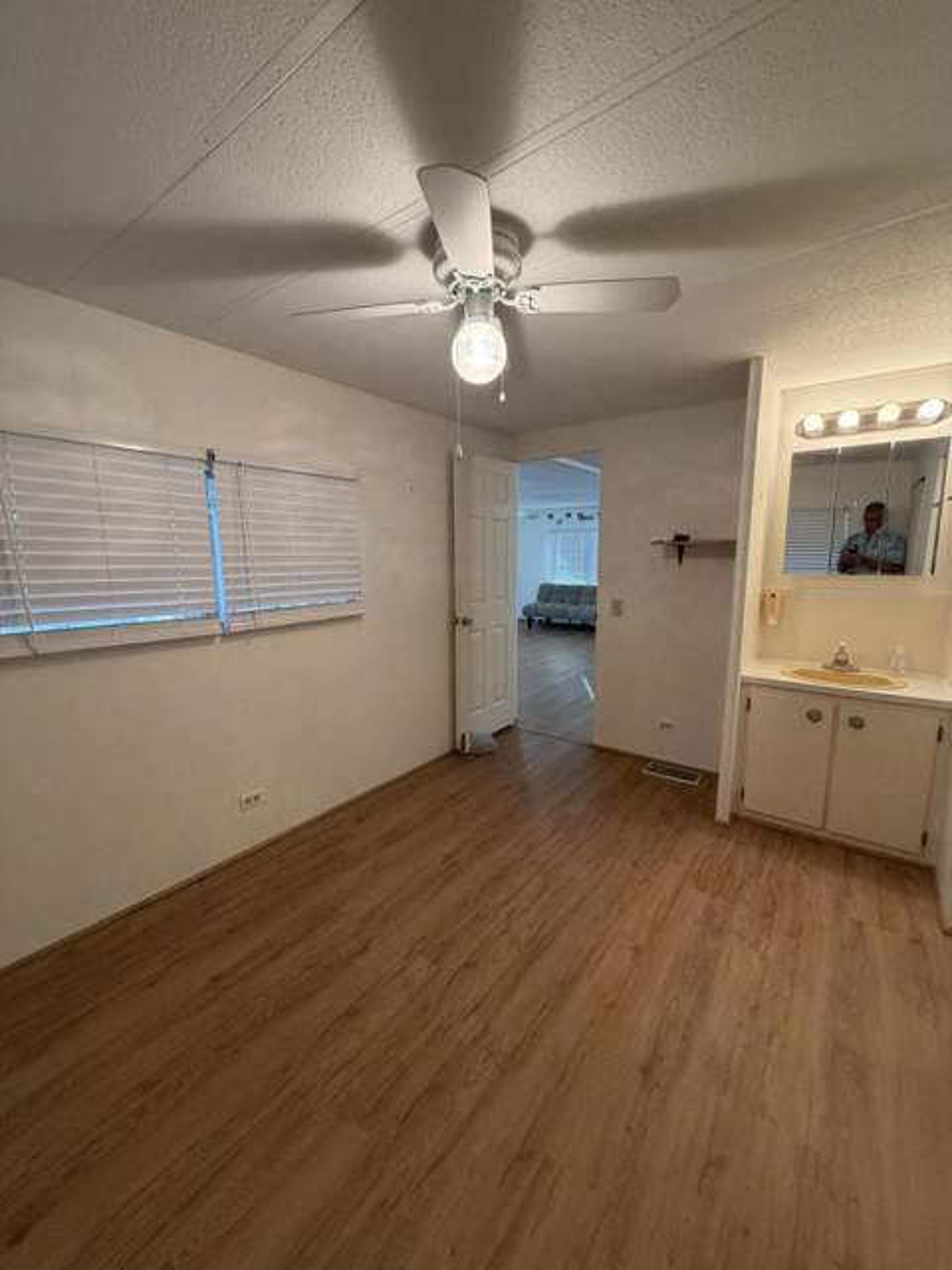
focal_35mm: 14
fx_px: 513
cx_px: 476
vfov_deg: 102.1
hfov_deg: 85.7
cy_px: 635
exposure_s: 1/60
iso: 250
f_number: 2.2
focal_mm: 2.22
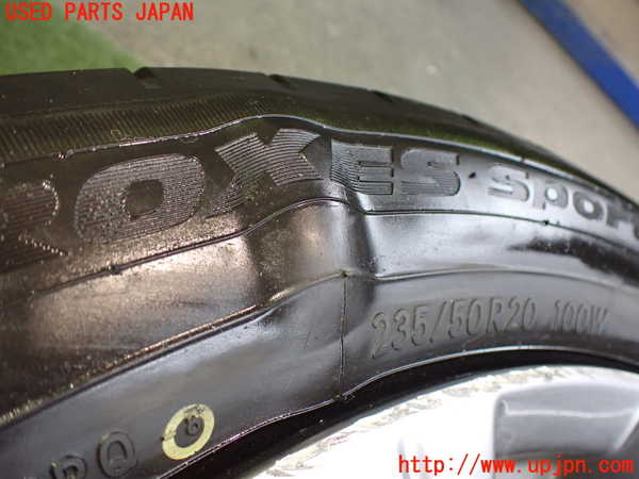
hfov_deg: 60.0
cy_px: 240
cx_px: 320
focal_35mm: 30
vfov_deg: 46.8
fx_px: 554
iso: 800
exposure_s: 1/100
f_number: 2.3
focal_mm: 5.4
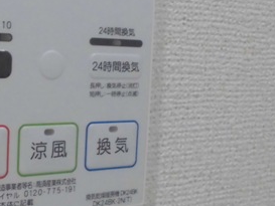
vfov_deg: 24.0
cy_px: 75
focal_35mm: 61
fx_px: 485
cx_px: -11
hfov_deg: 29.2
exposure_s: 1/60
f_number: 3.5
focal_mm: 4.6
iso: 200
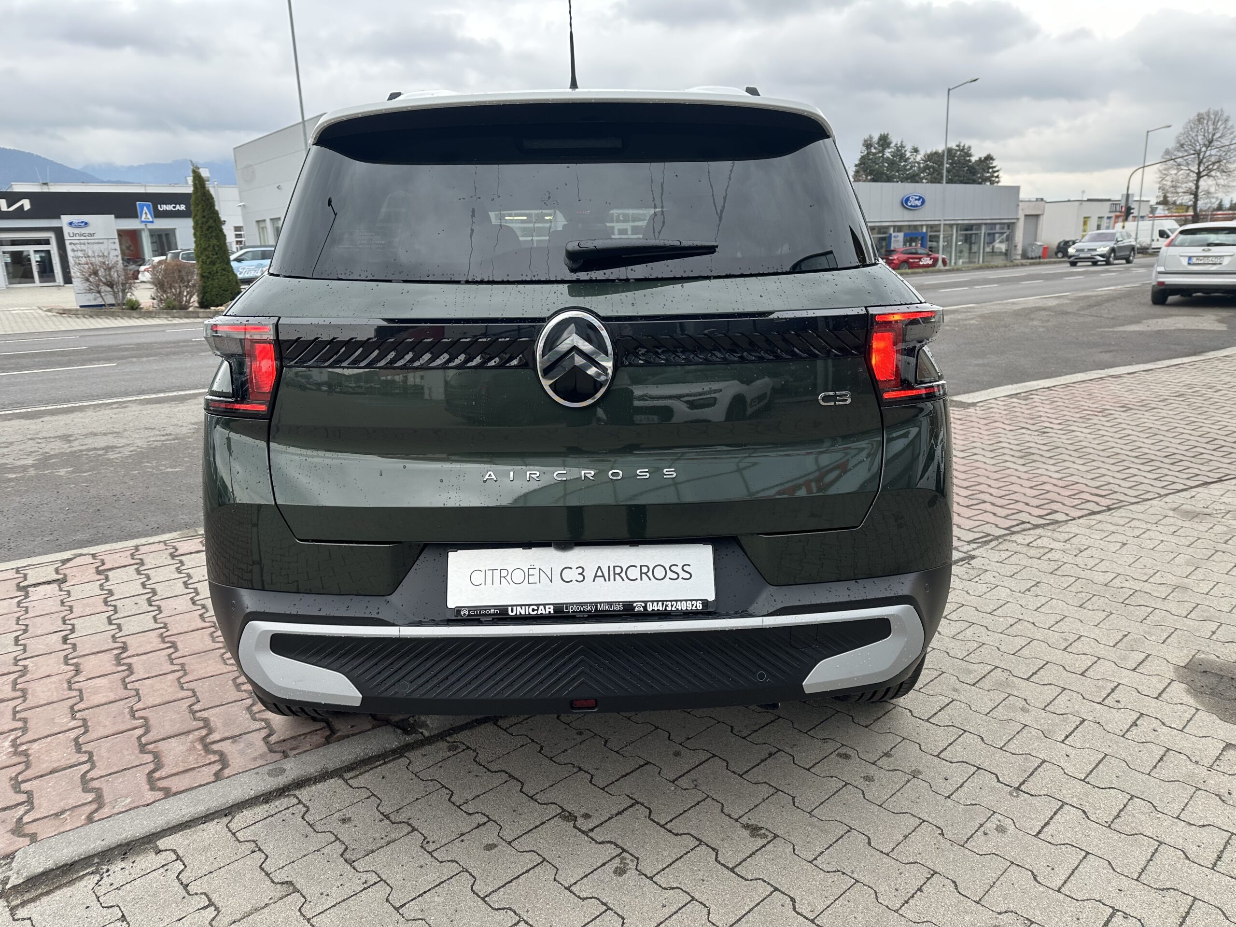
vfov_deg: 56.8
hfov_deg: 71.6
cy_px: 464
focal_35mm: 24
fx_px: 857
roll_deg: +1.5
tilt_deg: -13.8
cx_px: 618
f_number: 1.78
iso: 80
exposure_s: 1/373
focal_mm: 6.86
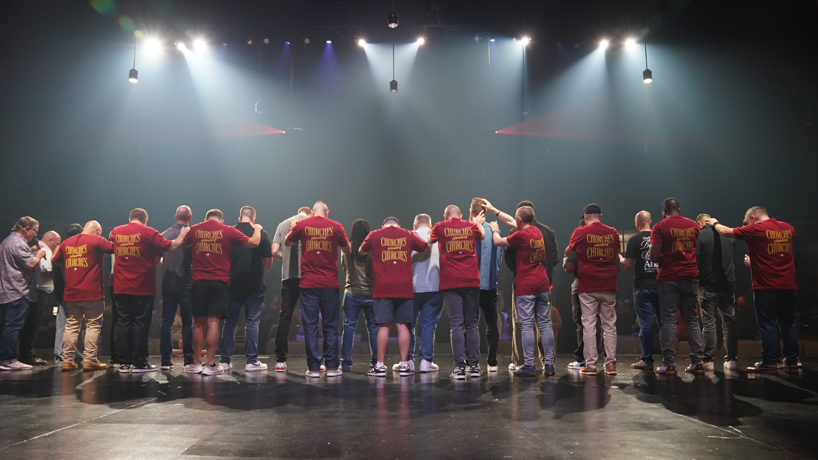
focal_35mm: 27
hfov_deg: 69.8
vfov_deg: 42.8
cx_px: 398
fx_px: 586
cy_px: 256
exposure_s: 1/80
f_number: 2.8
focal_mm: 25
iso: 2500
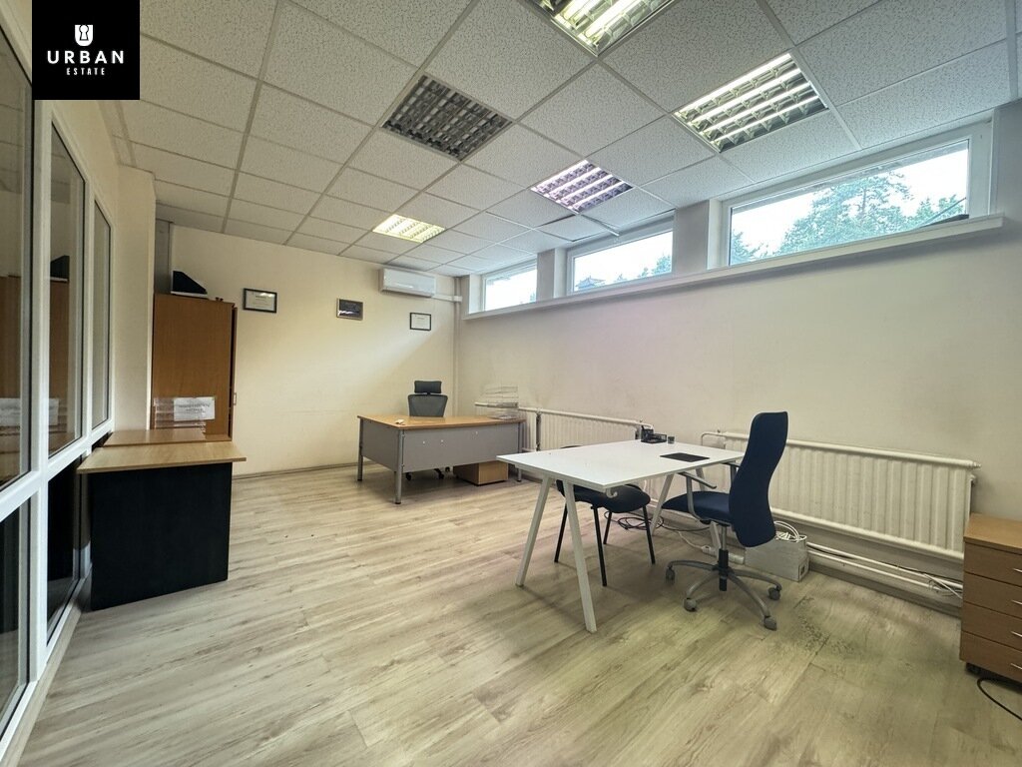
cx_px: 511
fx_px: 413
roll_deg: -1.3
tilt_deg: -1.0
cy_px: 384
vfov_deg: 85.7
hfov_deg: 102.1
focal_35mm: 14
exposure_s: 1/100
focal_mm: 2.22
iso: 320
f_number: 2.2
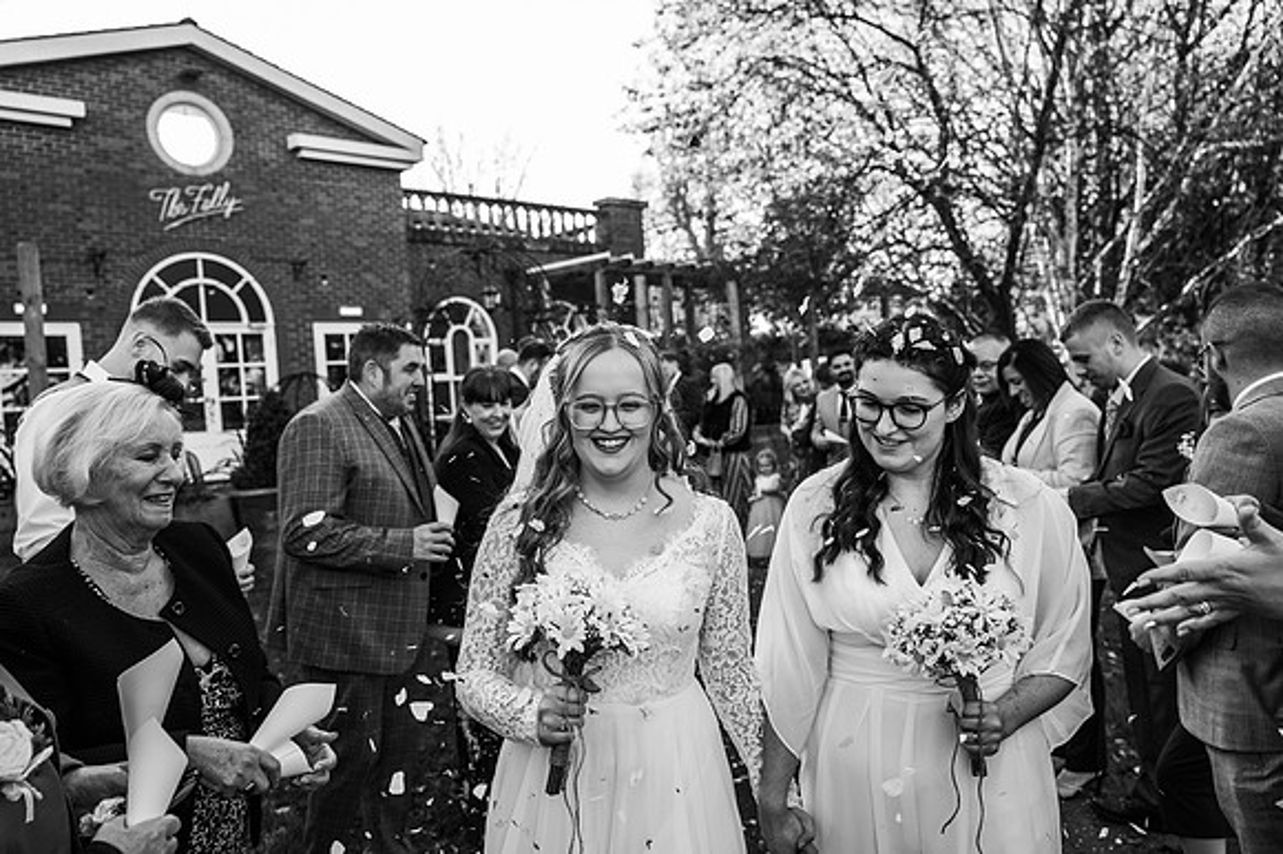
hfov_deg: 64.6
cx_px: 642
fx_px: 1015
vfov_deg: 45.6
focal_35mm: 28
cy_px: 427
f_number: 4
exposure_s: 1/640
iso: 640
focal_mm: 28.5
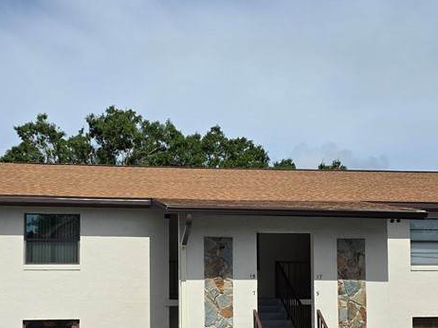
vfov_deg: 27.7
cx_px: 193
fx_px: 645
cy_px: 280
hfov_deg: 37.5
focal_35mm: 51
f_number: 1.7
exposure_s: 1/7944
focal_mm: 6.3
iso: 50
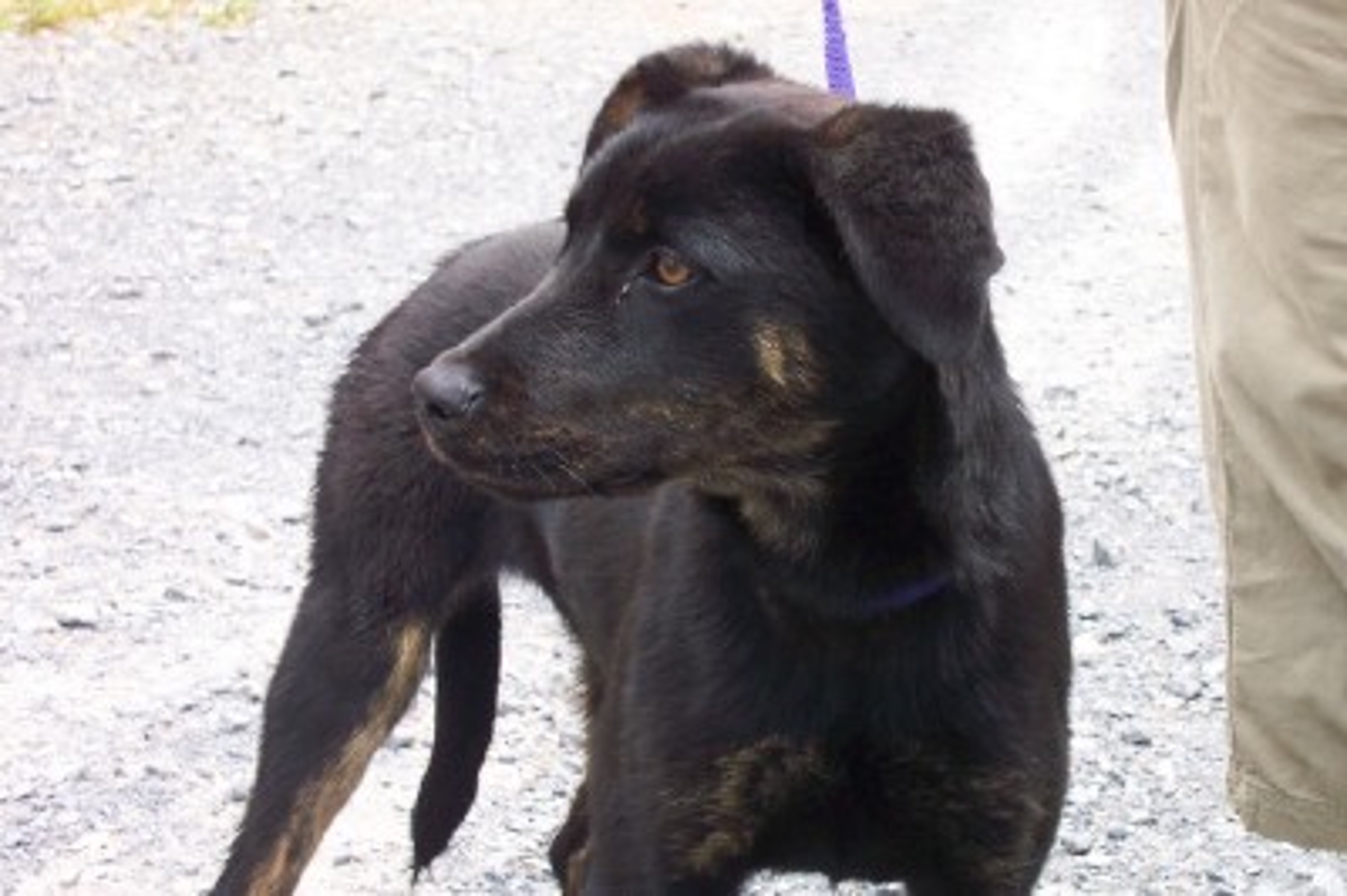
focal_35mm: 81
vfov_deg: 16.8
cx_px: 674
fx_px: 3028
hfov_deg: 25.1
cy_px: 448
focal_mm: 16.4
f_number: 4
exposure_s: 1/250
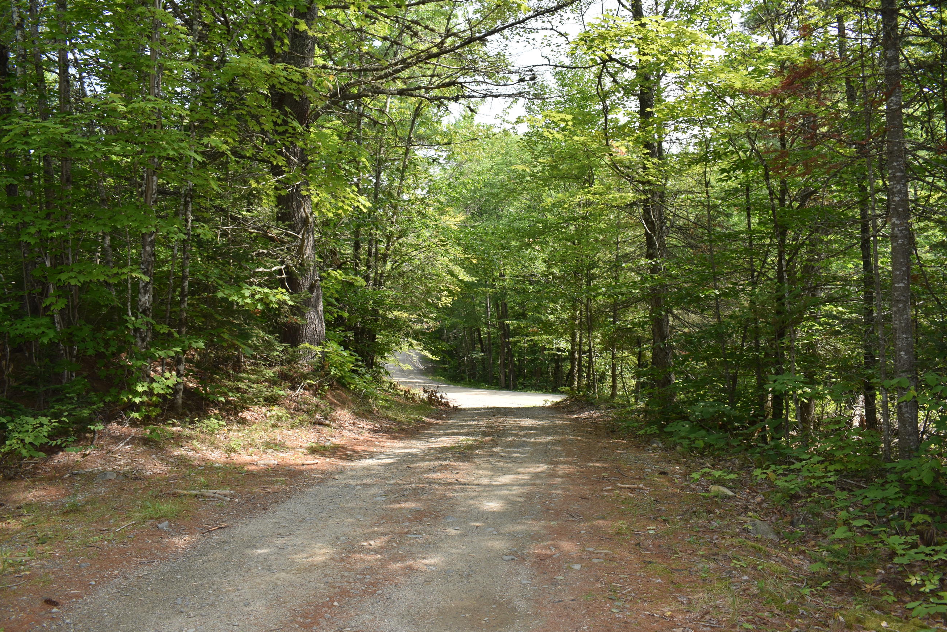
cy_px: 296
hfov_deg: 60.3
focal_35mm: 31
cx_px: 482
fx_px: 815
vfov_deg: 42.3
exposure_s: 1/200
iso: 100
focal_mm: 18
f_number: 5
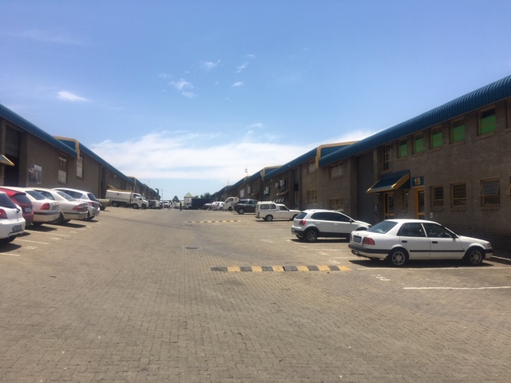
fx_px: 428
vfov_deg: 48.2
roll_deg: +0.0
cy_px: 192
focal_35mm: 29
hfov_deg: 61.7
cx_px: 256
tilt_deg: +4.3
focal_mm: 4.15
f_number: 2.2
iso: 25
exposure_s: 1/2137
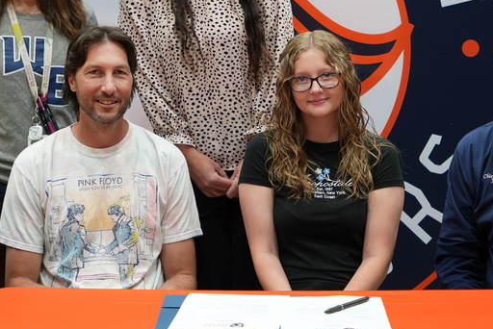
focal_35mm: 97
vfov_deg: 14.0
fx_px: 1332
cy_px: 79
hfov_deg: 21.0
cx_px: 222
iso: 320
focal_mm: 32.4
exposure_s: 1/60
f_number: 2.8
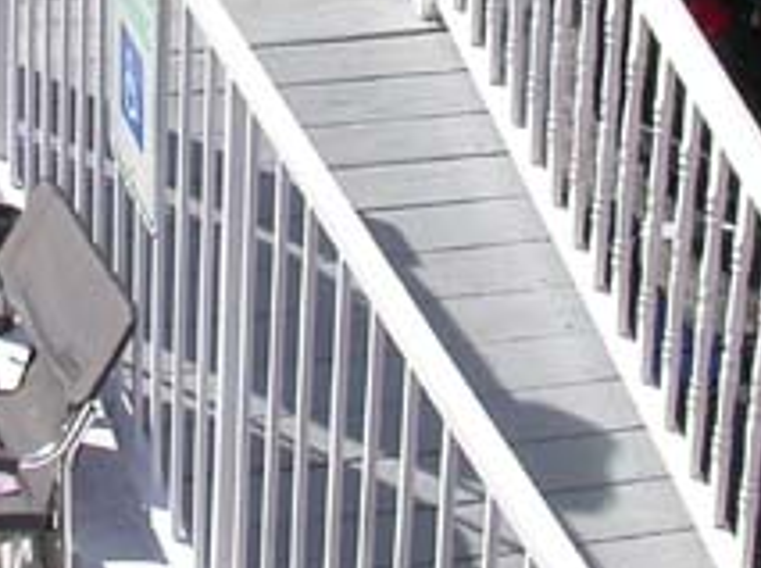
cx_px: 32
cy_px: -400
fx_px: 3138
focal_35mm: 143
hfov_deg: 13.7
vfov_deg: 9.9
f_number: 7.5
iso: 100
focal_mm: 7.85
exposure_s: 1/344
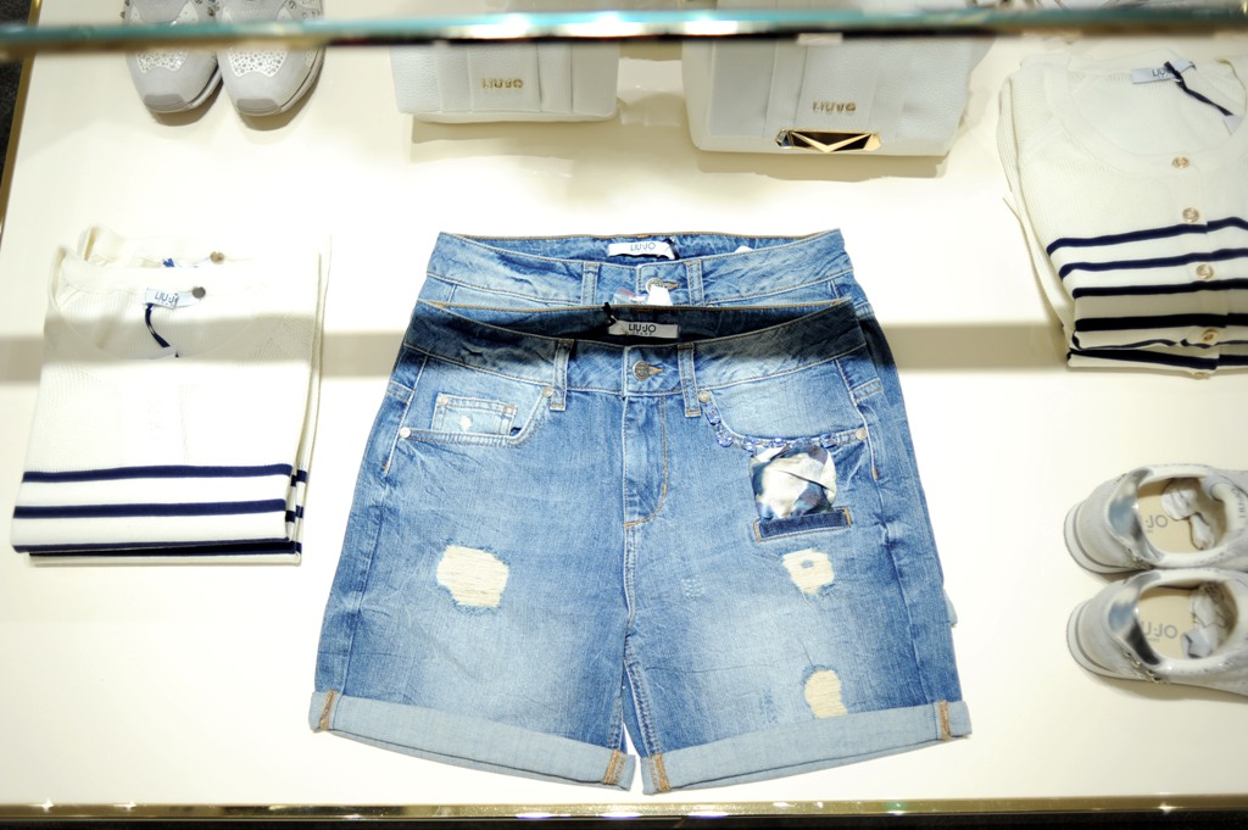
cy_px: 415
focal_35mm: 35
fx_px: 1212
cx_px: 624
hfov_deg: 54.5
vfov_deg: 37.8
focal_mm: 35
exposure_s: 1/400
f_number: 2
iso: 320
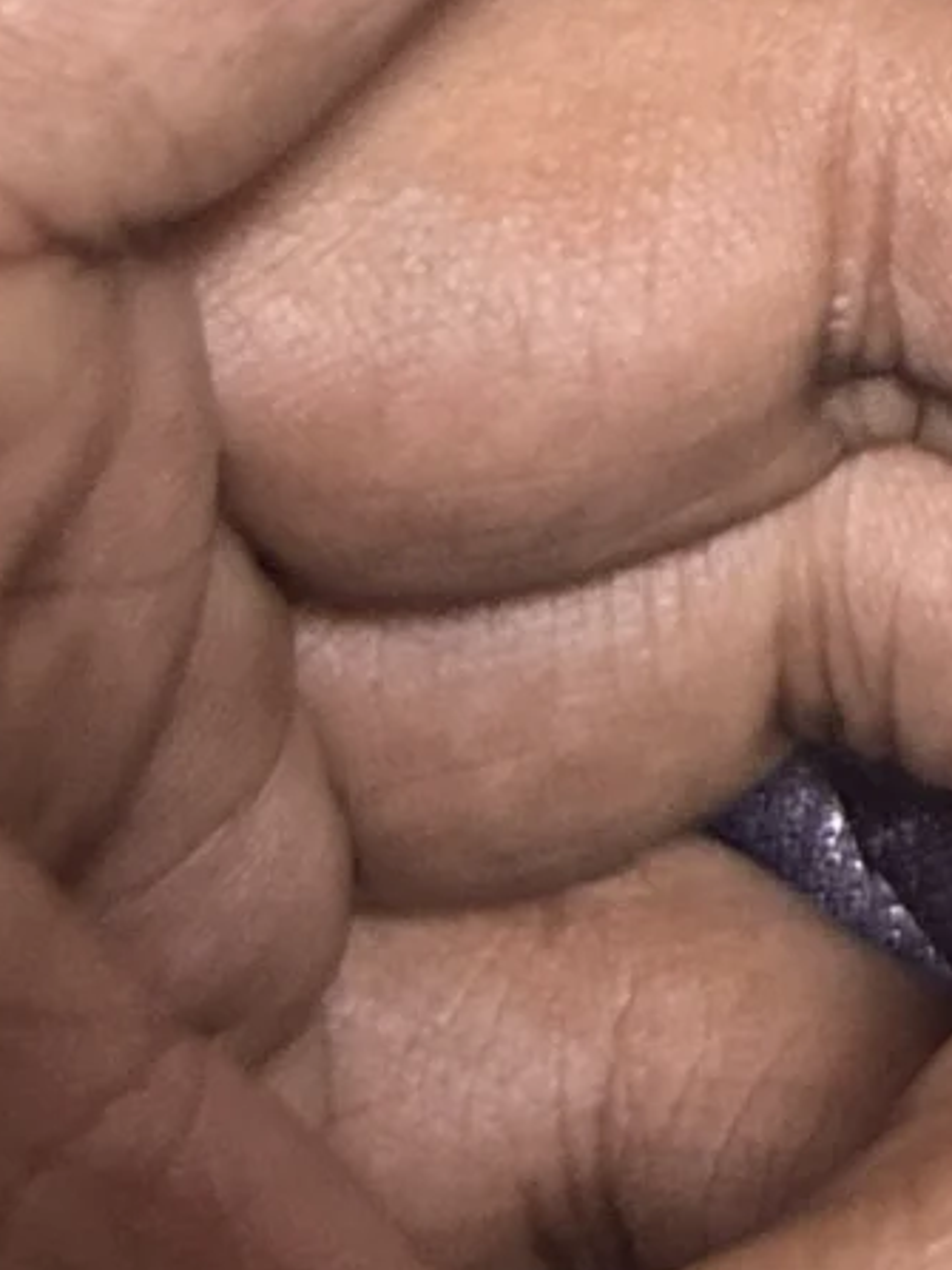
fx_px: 5466
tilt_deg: -75.8
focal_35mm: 149
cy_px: -903
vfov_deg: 12.3
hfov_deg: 8.8
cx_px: 2435
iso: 320
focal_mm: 5.7
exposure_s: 1/50
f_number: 1.5
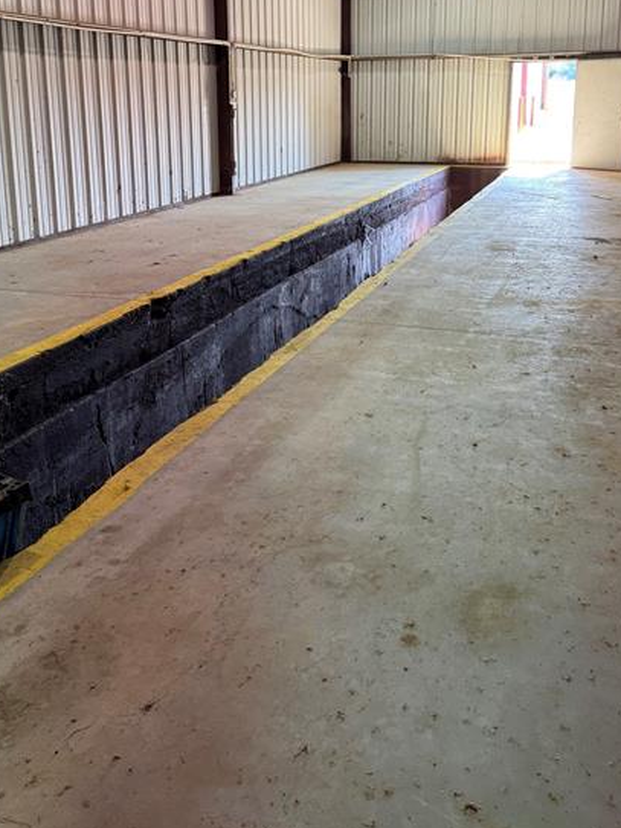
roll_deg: +0.8
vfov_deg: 52.5
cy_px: 251
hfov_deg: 41.8
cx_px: 322
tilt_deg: -11.1
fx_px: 813
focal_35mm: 34
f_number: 1.78
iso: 200
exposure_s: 1/120
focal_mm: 6.76
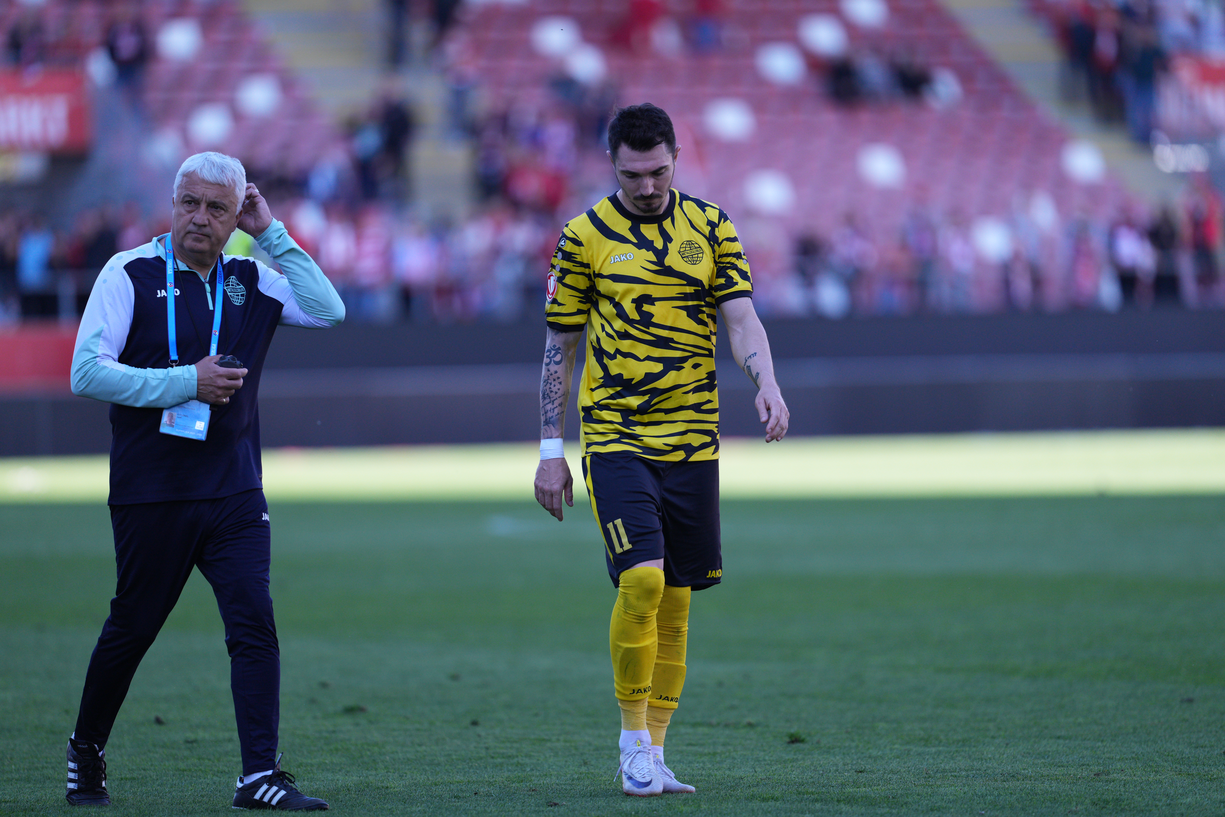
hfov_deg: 6.9
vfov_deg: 4.6
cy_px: 408
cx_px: 612
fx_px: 10208
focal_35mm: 300
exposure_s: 1/2000
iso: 800
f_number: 2.8
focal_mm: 300
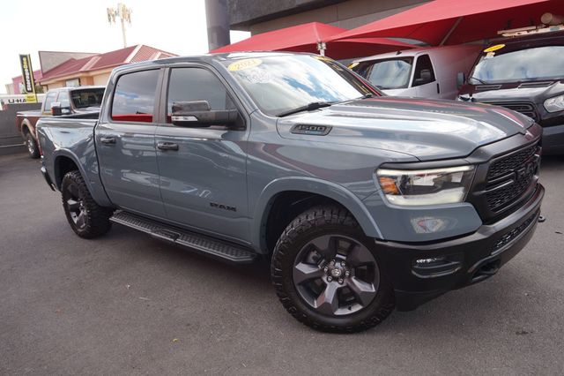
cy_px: 188
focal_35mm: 28
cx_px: 282
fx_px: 446
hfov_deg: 64.6
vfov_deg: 45.6
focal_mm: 19
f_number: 5.6
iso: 100
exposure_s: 1/80
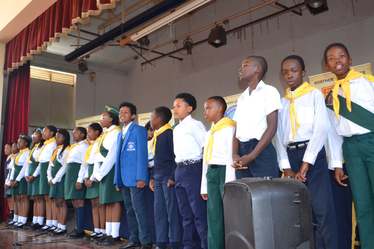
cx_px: 188
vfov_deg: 39.9
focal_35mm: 33
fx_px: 343
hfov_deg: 57.2
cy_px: 113
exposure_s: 1/60
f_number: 3.8
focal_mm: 20
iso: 720
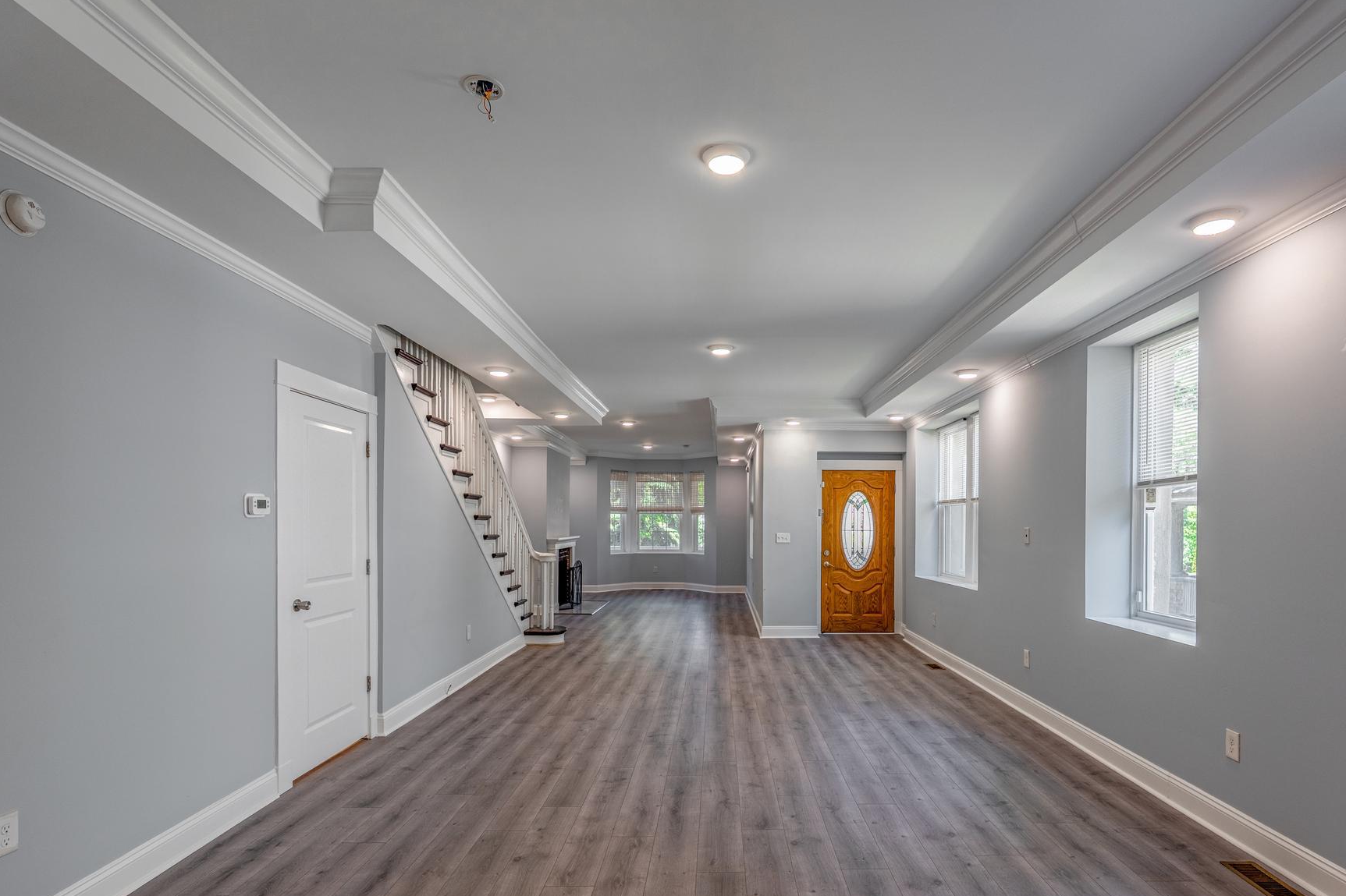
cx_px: 722
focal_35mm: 20
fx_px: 732
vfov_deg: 62.5
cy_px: 528
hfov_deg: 85.0
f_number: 5.6
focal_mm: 16.5
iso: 640
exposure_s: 1/800
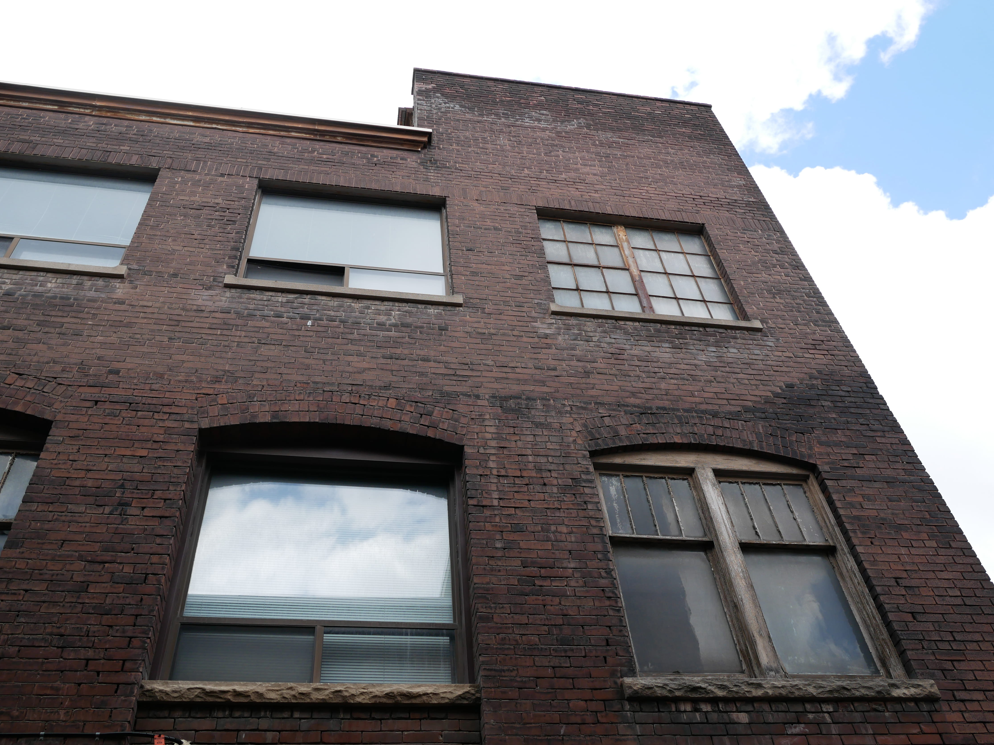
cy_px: 384
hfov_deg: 58.4
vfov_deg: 45.4
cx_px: 495
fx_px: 890
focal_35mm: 31
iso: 200
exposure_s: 1/500
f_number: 3.5
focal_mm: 15
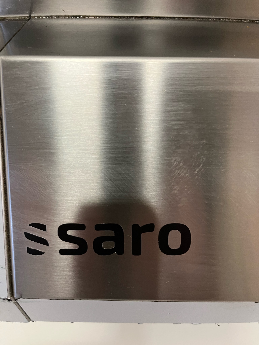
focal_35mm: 26
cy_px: 172
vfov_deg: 67.3
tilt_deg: -45.4
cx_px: 130
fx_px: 259
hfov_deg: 53.0
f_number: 1.6
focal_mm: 5.1
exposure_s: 1/50
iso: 250
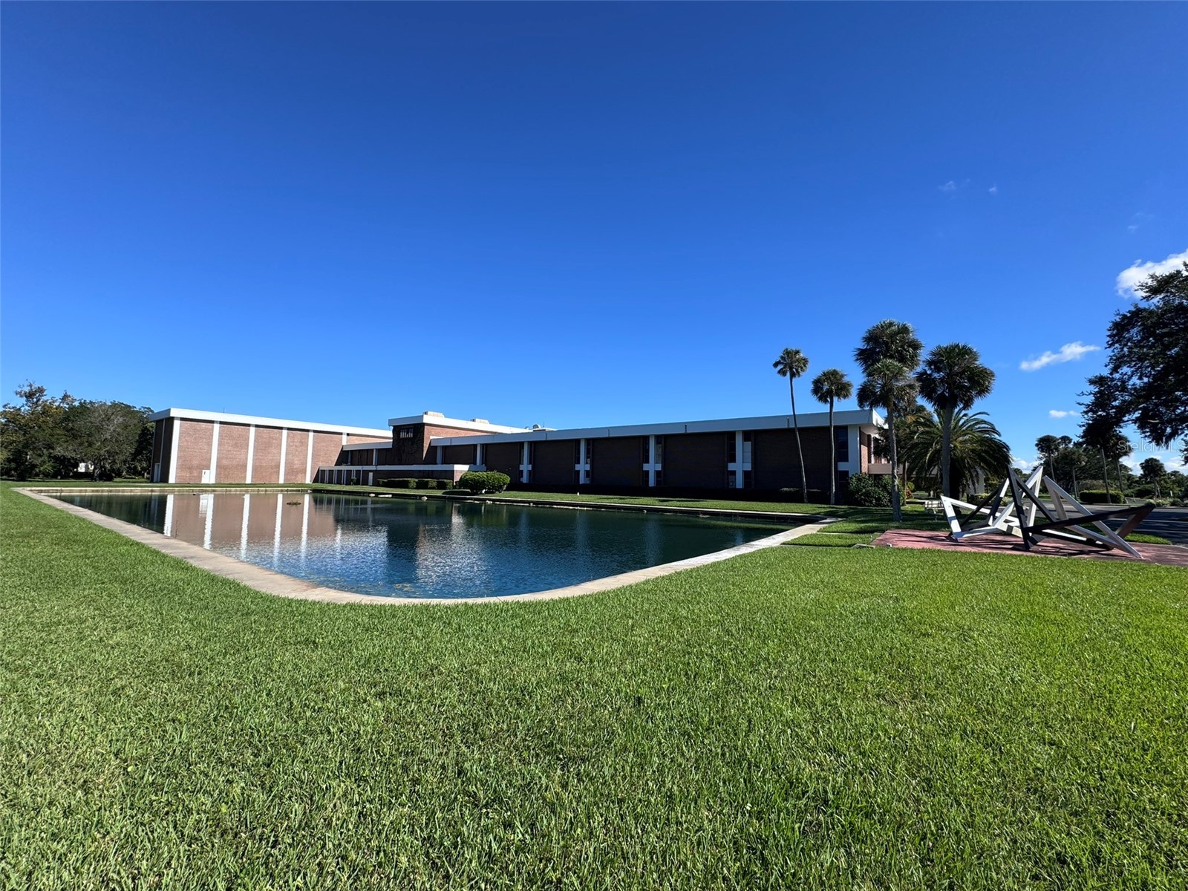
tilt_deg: +4.1
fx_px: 480
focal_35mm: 14
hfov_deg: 102.1
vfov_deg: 85.7
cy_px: 446
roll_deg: -1.6
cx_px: 594
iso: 50
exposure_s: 1/1637
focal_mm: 2.22
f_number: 2.2
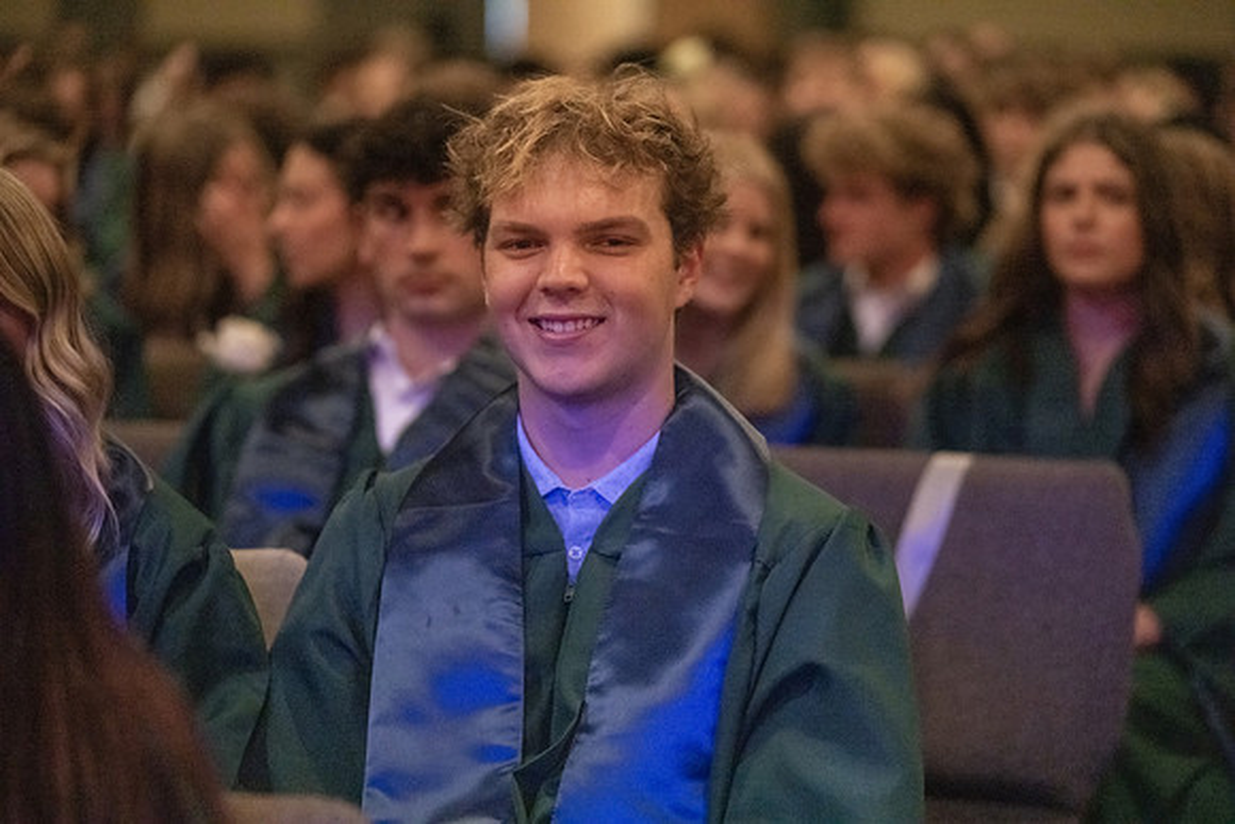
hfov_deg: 17.3
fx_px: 4049
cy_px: 412
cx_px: 618
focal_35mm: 118
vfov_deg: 11.6
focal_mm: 118
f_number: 2.8
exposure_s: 1/320
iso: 20000
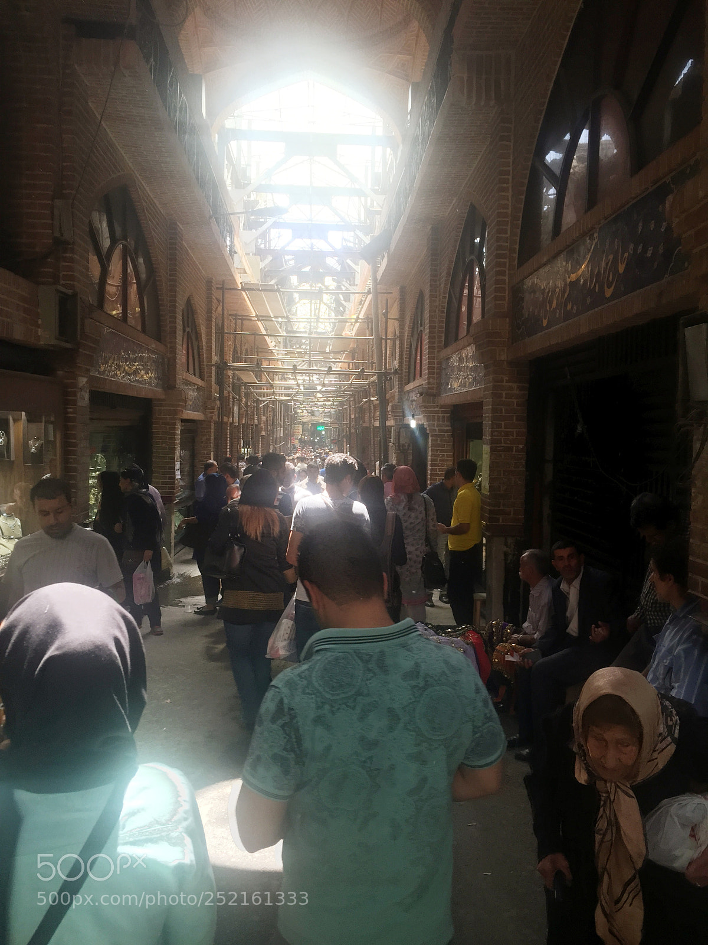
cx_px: 354
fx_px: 791
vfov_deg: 61.7
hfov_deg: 48.2
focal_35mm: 29
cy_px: 472
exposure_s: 1/120
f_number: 2.2
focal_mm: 4.15
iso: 40
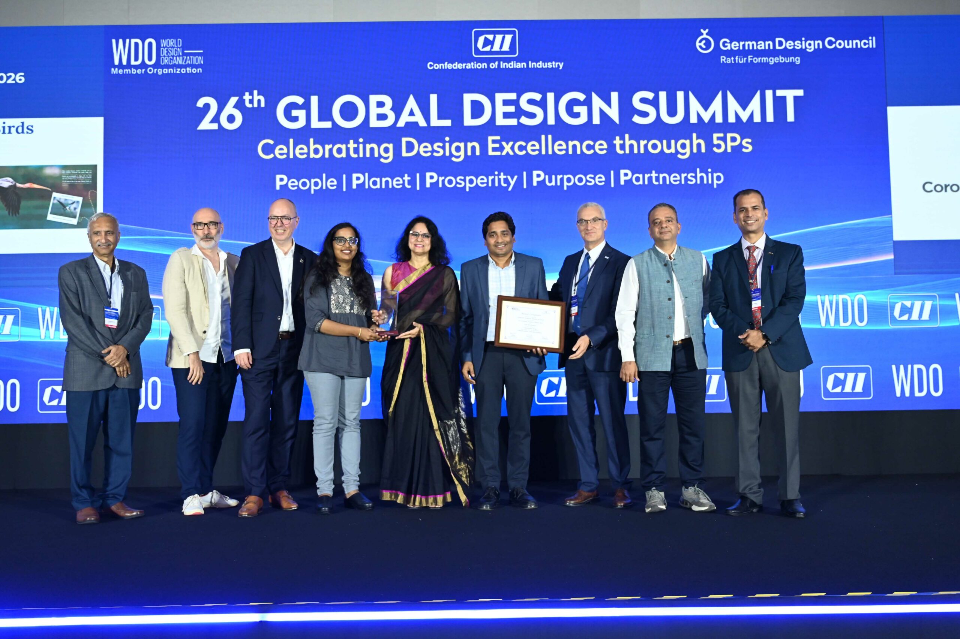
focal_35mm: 35
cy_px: 320
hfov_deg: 54.4
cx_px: 480
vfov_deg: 37.8
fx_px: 933
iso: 2500
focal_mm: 35
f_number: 4
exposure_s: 1/200
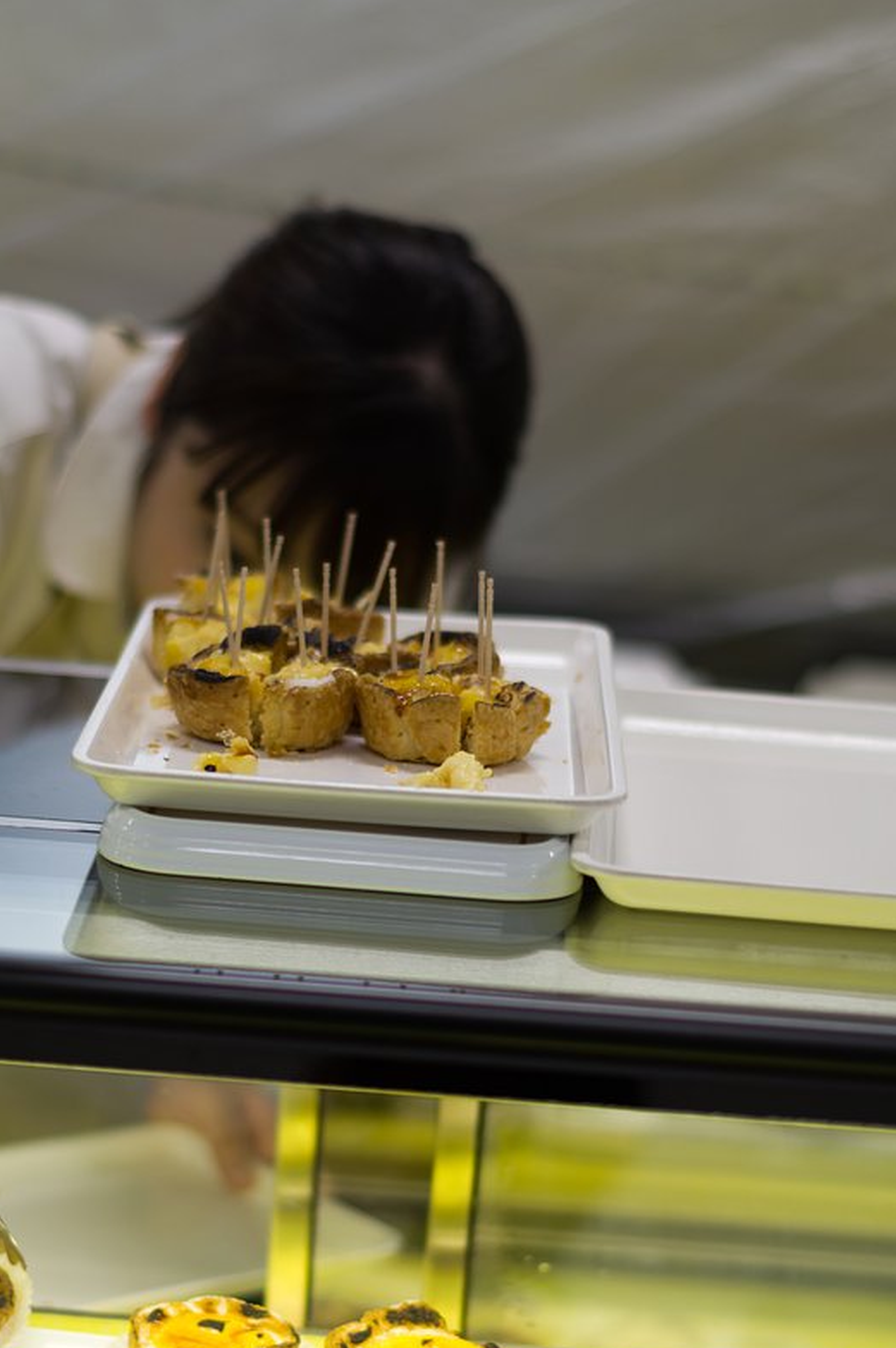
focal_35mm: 98
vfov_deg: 20.8
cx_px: 391
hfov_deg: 13.9
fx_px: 3666
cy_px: 875
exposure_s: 1/160
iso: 200
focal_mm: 50
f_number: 1.8
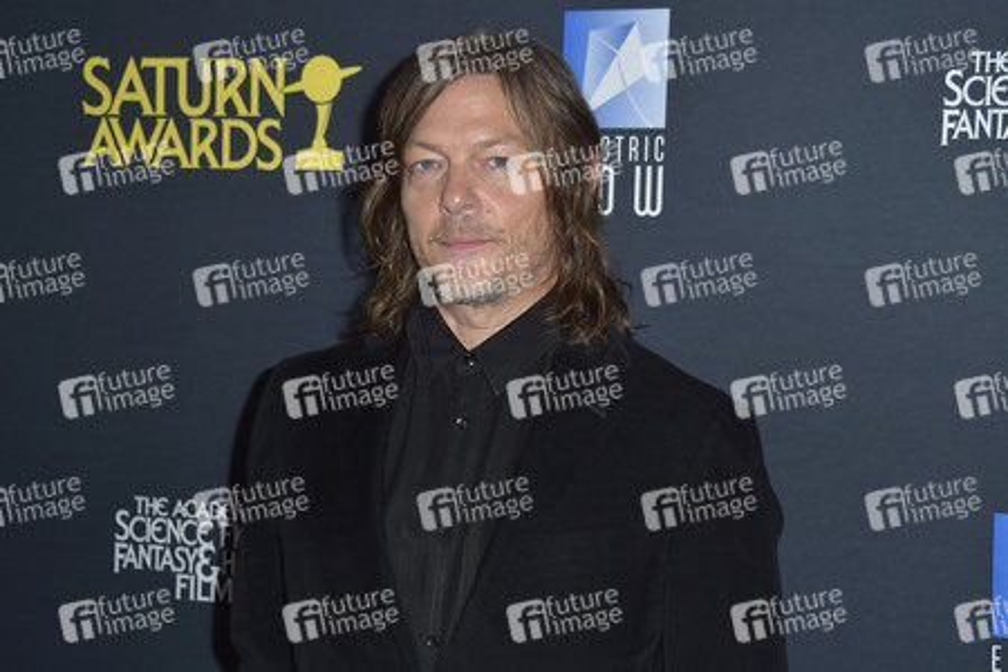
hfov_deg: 28.8
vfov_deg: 19.5
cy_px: 336
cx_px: 504
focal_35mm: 70
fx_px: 1960
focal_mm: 70
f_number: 6.3
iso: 250
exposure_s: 1/250
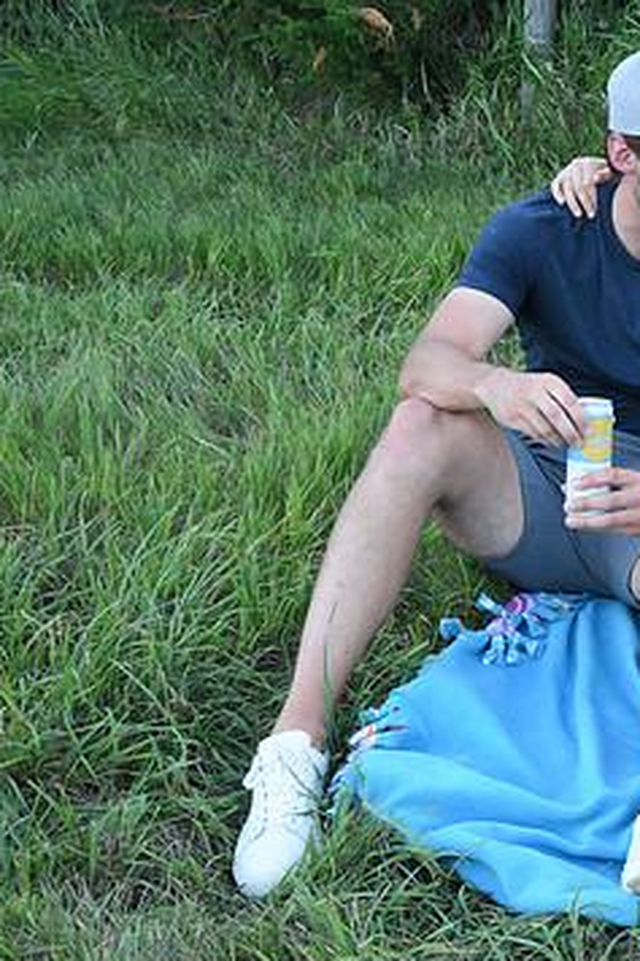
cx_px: 762
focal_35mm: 75
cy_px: 476
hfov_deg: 17.4
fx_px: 2002
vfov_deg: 27.0
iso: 8000
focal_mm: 46
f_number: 22
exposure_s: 1/100
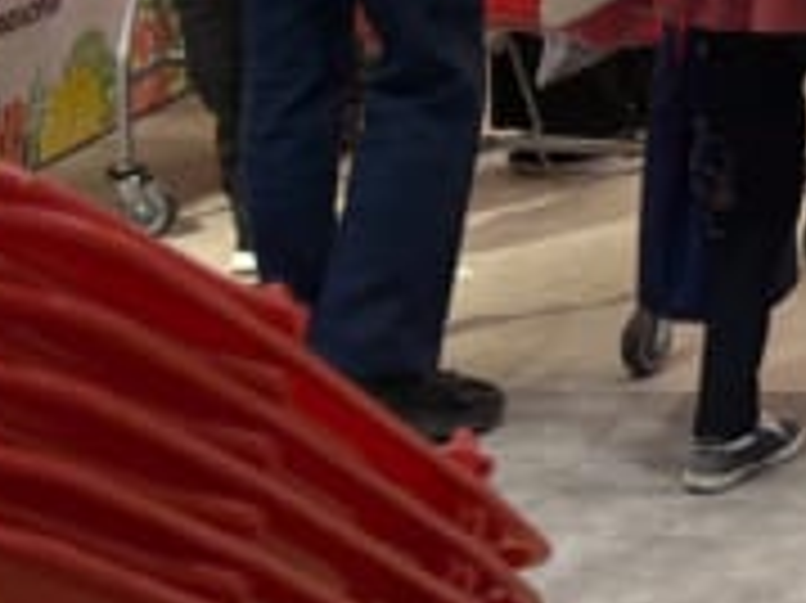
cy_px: -436
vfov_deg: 9.5
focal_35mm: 149
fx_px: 3467
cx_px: 1662
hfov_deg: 11.7
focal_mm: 5.96
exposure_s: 1/100
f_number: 1.6
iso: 32
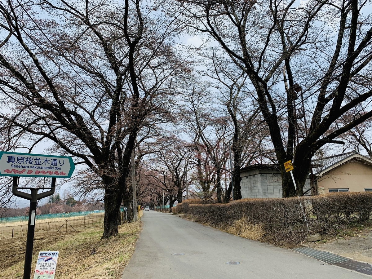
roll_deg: +0.7
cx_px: 186
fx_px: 279
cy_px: 140
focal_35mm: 26
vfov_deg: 53.1
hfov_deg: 67.3
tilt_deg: +11.2
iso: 25
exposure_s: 1/1163
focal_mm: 4.25
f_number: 1.8
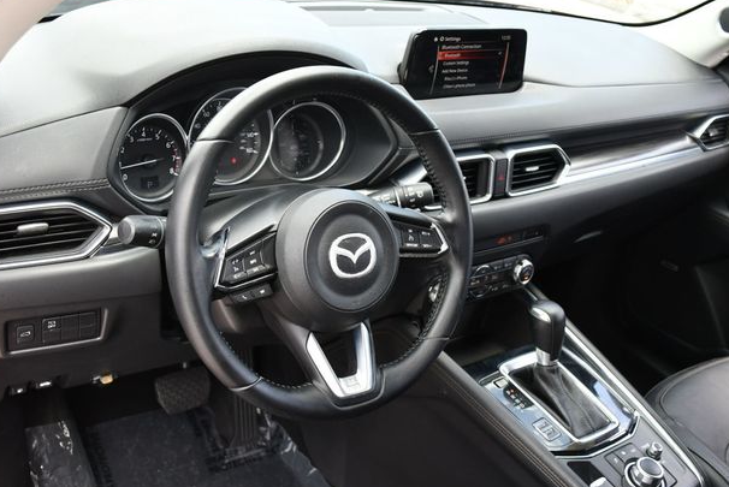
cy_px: 242
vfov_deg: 35.1
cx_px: 350
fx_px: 770
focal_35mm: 38
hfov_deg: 50.6
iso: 400
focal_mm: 18
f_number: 4
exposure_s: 1/250
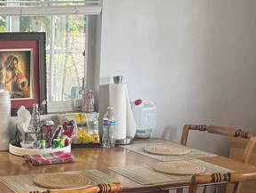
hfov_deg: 22.3
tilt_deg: -12.6
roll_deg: +0.0
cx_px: 8
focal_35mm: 85
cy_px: 141
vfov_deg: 17.3
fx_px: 629
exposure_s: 1/60
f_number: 1.78
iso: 400
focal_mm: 6.76
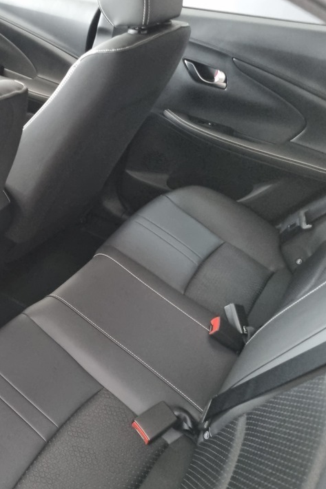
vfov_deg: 49.6
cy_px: 251
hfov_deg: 32.8
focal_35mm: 39
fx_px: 530
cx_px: 43
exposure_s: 1/25
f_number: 1.8
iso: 640
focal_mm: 5.4
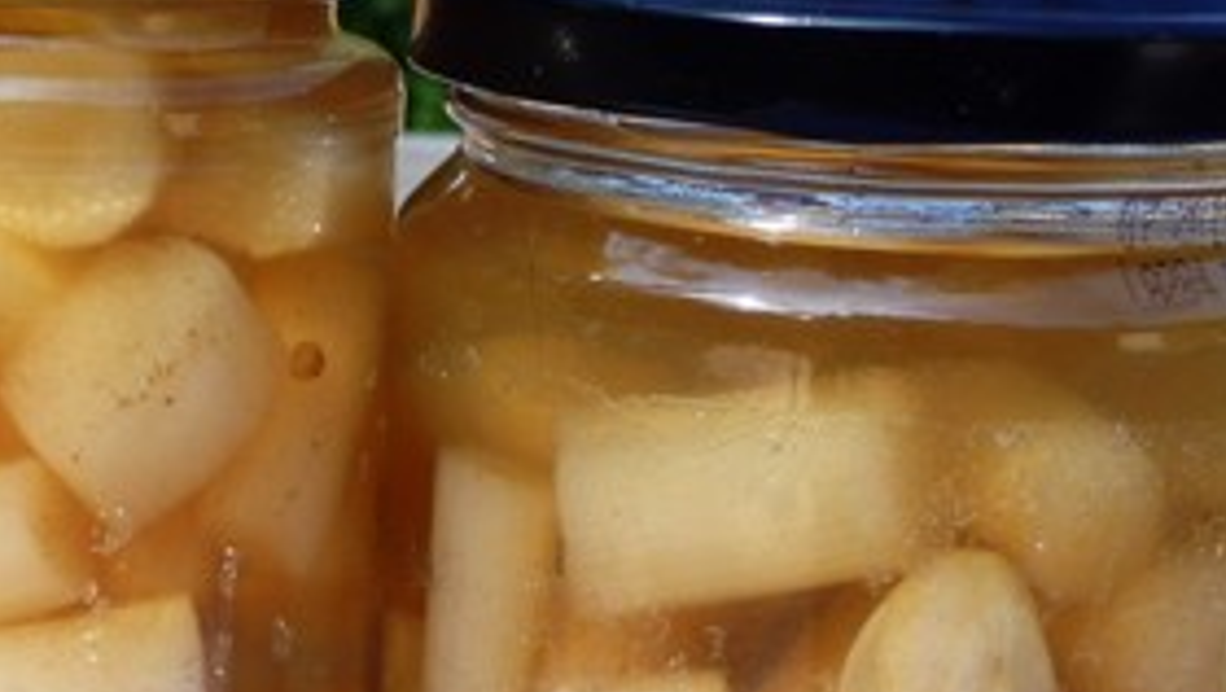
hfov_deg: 19.5
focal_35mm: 107
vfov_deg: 11.3
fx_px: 3481
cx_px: 61
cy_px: 552
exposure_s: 1/200
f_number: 4
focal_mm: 7.1
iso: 100
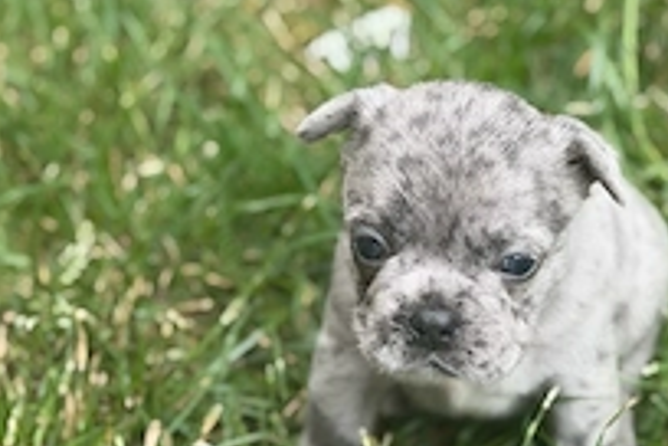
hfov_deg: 20.7
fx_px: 1818
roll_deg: +3.3
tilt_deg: -39.4
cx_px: 458
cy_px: 351
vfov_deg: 13.9
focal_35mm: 98
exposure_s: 1/121
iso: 50
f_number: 1.78
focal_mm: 6.76
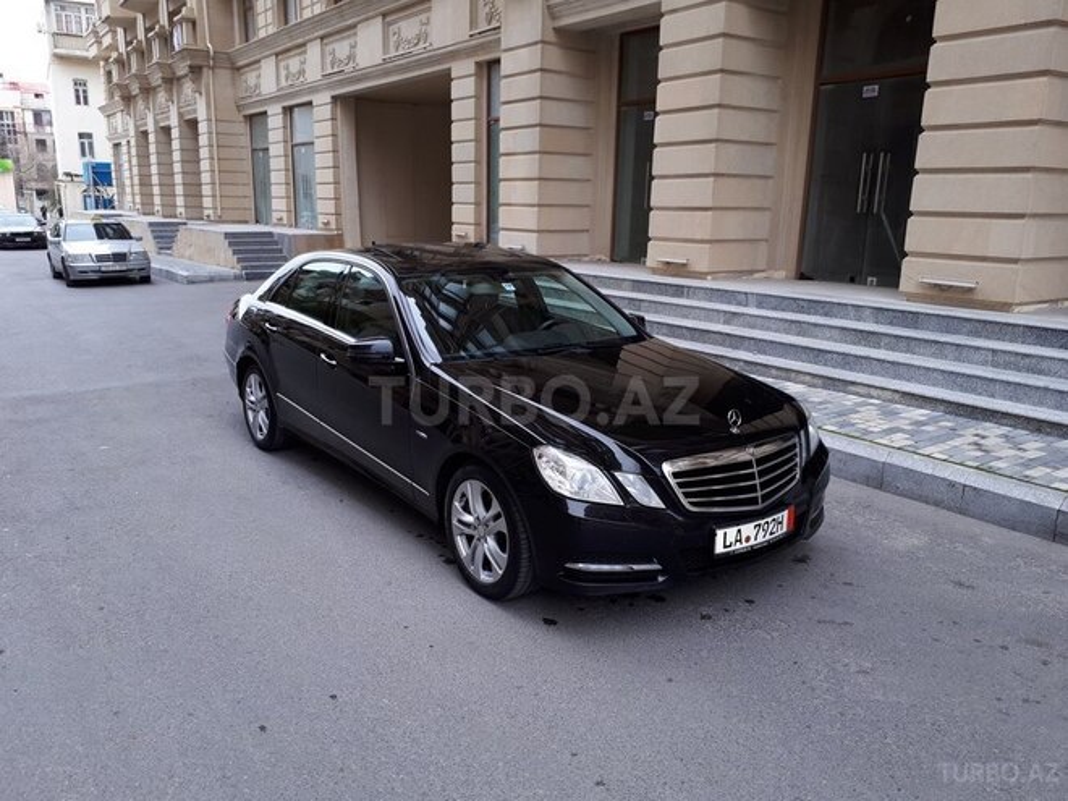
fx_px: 833
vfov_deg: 51.4
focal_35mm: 27
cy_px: 400
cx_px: 534
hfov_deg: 65.3
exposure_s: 1/125
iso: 40
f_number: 1.9
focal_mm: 3.6
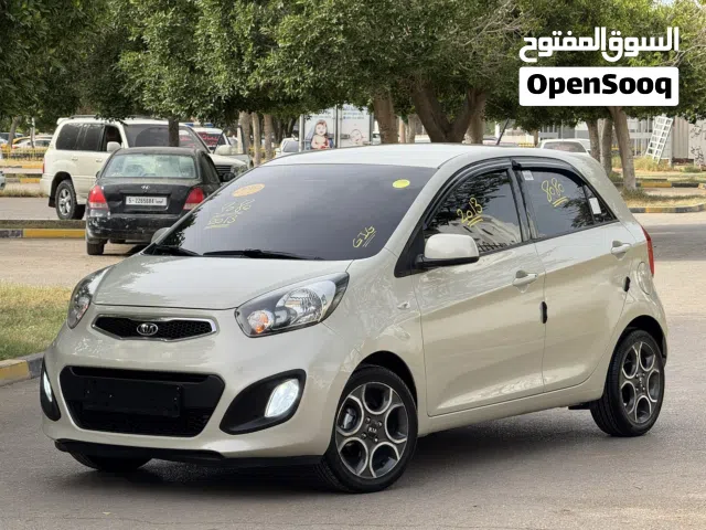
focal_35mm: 120
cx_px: 353
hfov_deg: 16.4
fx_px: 2447
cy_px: 265
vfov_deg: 12.3
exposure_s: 1/411
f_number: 2.8
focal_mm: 15.66
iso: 50
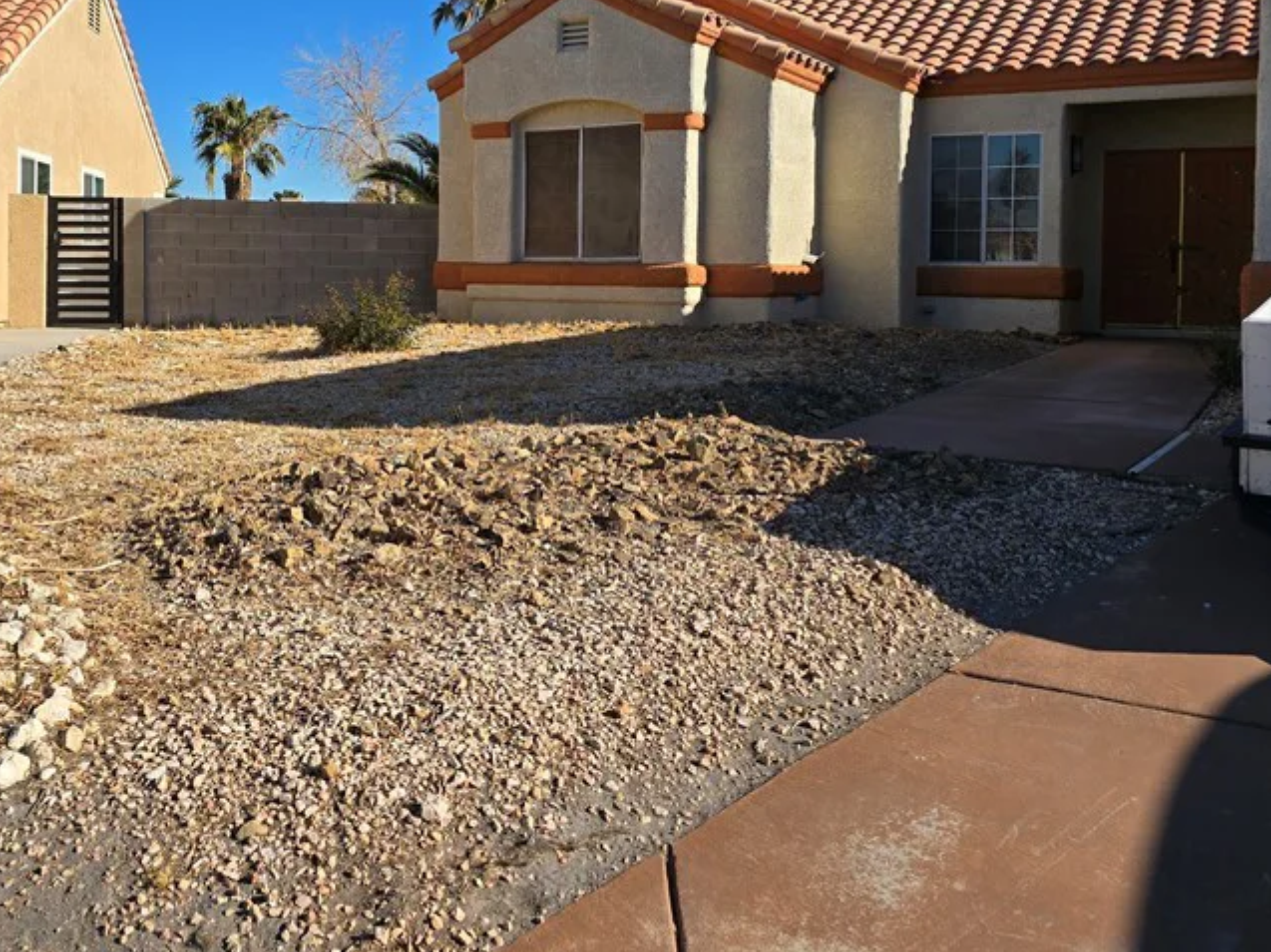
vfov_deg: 38.0
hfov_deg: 49.6
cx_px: 469
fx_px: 1358
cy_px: 281
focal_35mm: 37
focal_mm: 6.3
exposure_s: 1/1058
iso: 12
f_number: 1.7
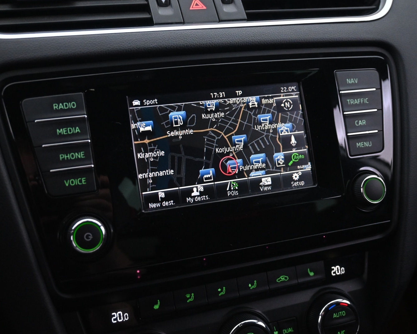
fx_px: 517
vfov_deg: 35.8
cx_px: 205
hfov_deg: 44.0
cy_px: 166
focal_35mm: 42
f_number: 4.2
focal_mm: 24.5
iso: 4000
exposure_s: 1/40
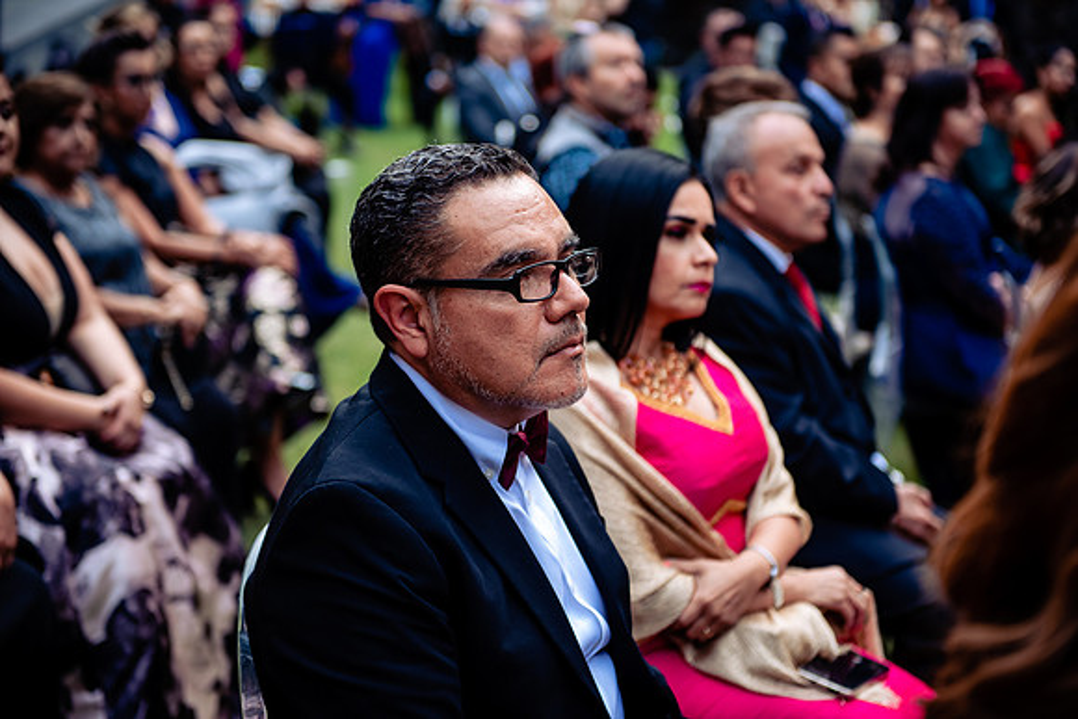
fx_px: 2097
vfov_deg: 19.5
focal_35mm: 70
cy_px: 360
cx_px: 539
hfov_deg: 28.8
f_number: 2.8
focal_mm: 70
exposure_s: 1/160
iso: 320
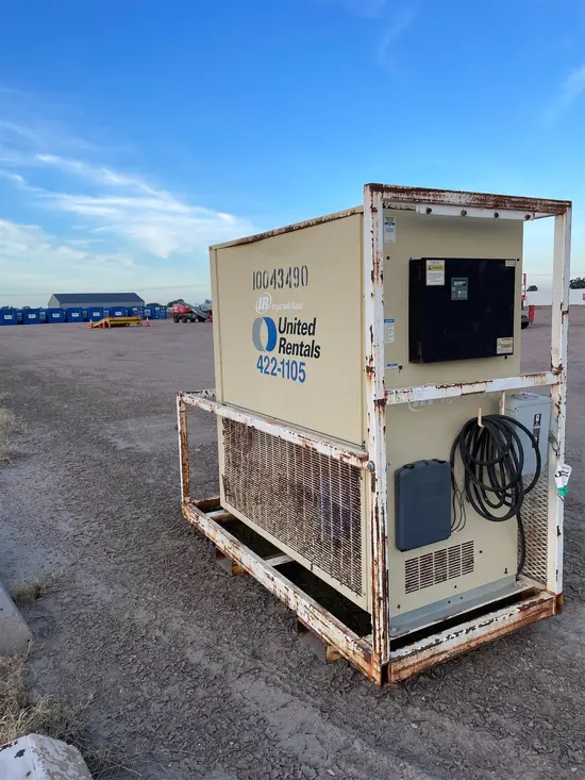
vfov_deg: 67.3
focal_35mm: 26
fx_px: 586
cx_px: 292
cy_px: 390
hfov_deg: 53.1
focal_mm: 4.2
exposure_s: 1/1043
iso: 50
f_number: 1.6
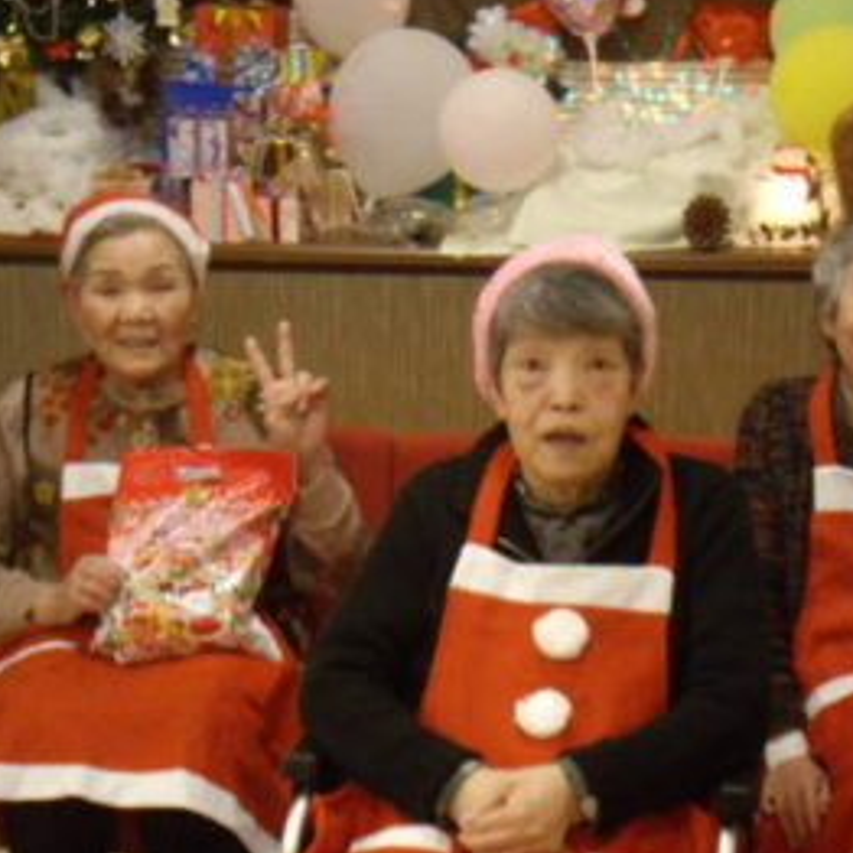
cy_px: 352
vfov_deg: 22.4
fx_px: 2147
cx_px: 485
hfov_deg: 22.5
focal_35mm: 77
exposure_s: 1/40
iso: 400
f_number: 2.8
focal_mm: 7.9
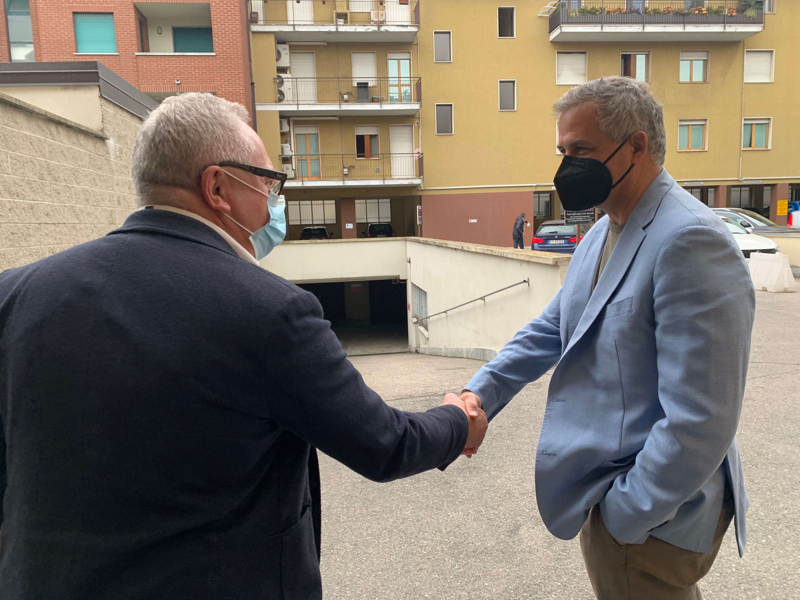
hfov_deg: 67.3
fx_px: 601
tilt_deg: -10.1
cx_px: 400
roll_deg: +1.6
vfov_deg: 53.1
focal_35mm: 26
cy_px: 300
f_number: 1.8
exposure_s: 1/122
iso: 25
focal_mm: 4.25
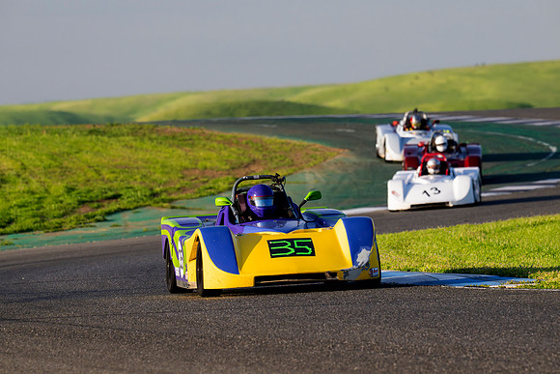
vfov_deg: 2.9
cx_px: 280
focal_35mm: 470
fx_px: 7312
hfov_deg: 4.4
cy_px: 187
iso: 3600
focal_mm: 470
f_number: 10
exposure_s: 1/1250
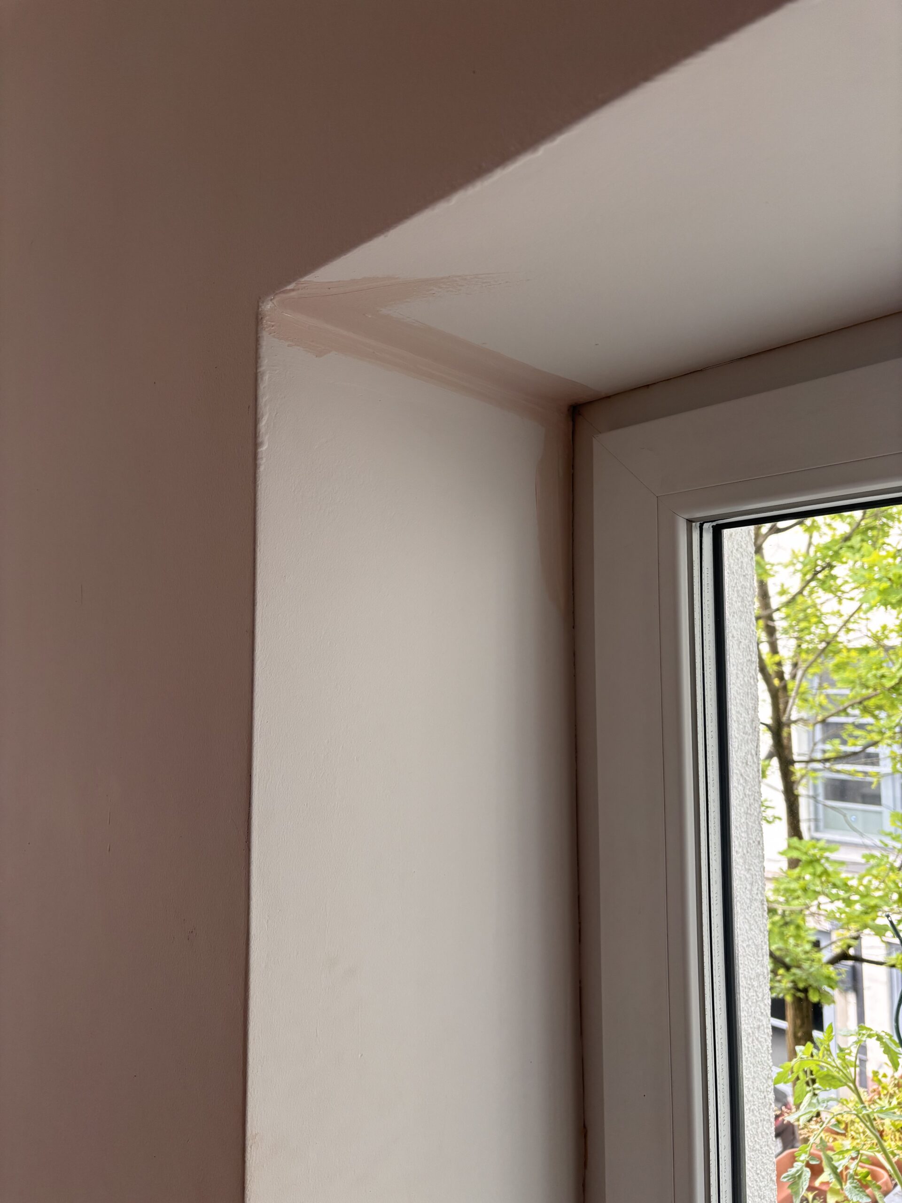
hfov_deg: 53.1
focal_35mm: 26
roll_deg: -0.1
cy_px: 602
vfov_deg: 67.3
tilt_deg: +6.0
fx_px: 903
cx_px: 451
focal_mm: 5.96
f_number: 1.6
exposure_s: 1/121
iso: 125
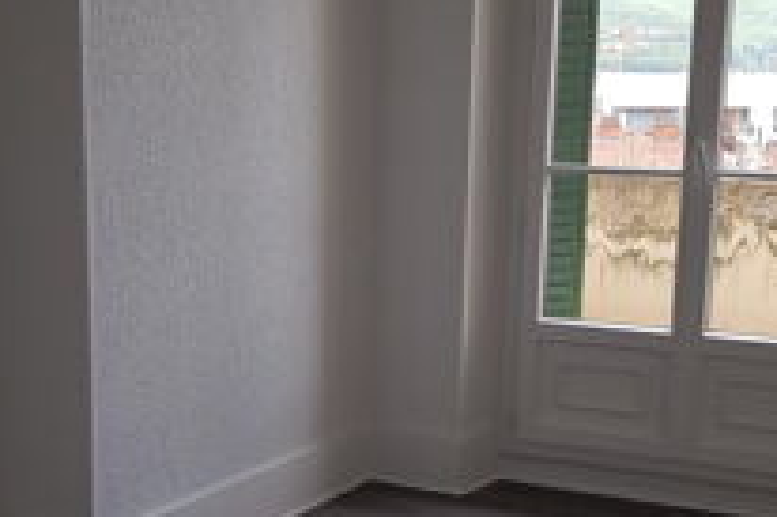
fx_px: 1208
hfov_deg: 35.6
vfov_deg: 24.1
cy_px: 308
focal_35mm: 56
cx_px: 317
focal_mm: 4.2
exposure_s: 1/143
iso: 40
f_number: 1.7
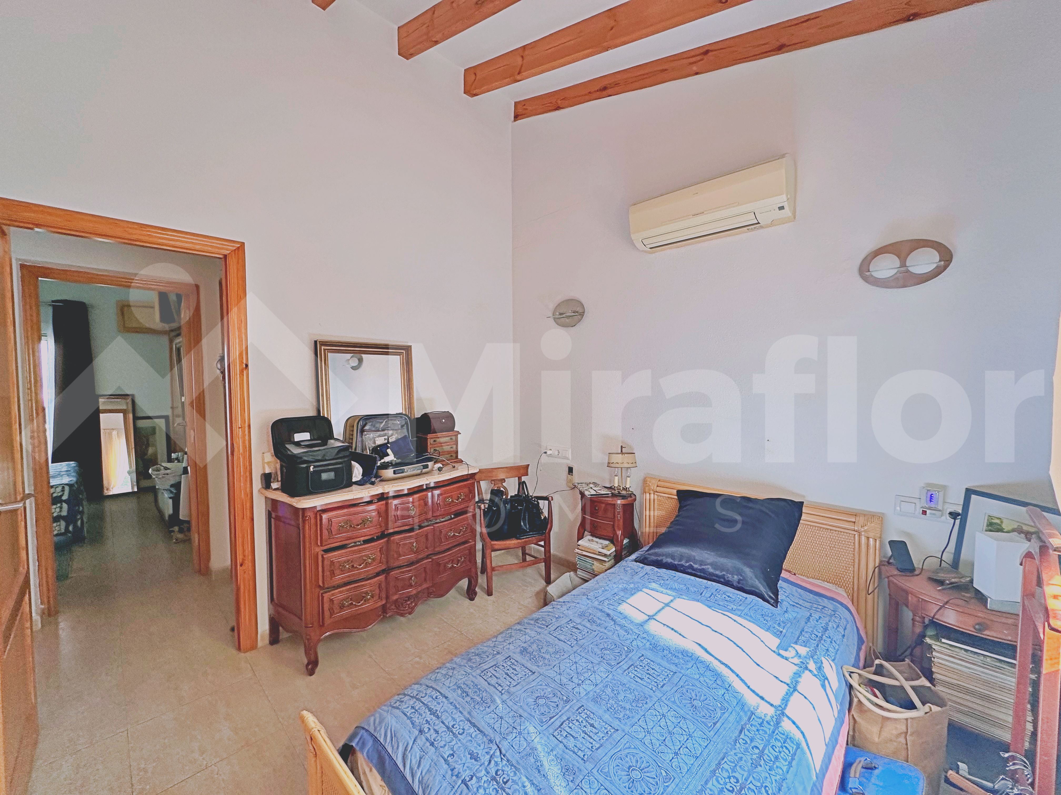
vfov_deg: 85.7
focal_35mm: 14
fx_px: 429
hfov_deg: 102.1
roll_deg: +1.6
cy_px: 398
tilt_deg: -1.5
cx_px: 530
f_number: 2.2
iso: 160
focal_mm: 2.22
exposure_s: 1/99
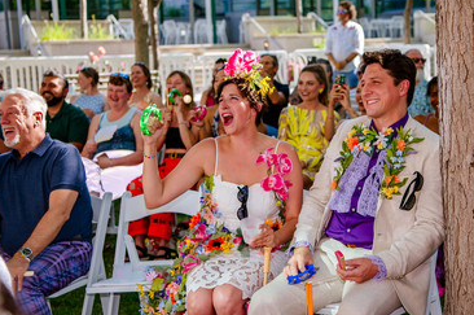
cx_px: 299
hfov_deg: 30.4
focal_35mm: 66
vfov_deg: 20.6
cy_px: 166
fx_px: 868
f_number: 3.5
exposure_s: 1/640
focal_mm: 46
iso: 200
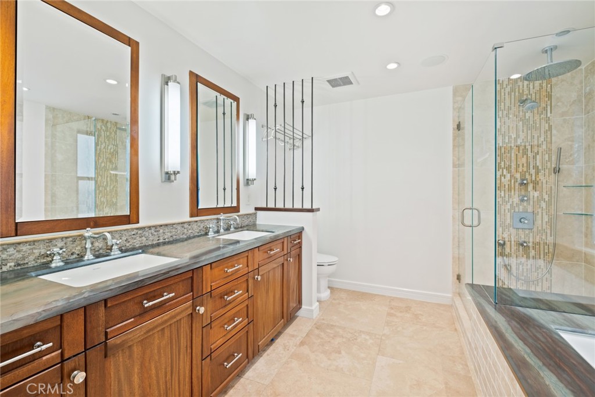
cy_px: 198
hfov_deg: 100.4
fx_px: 248
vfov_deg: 77.3
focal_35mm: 15
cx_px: 298
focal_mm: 10
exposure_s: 3.2
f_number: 8
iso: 200
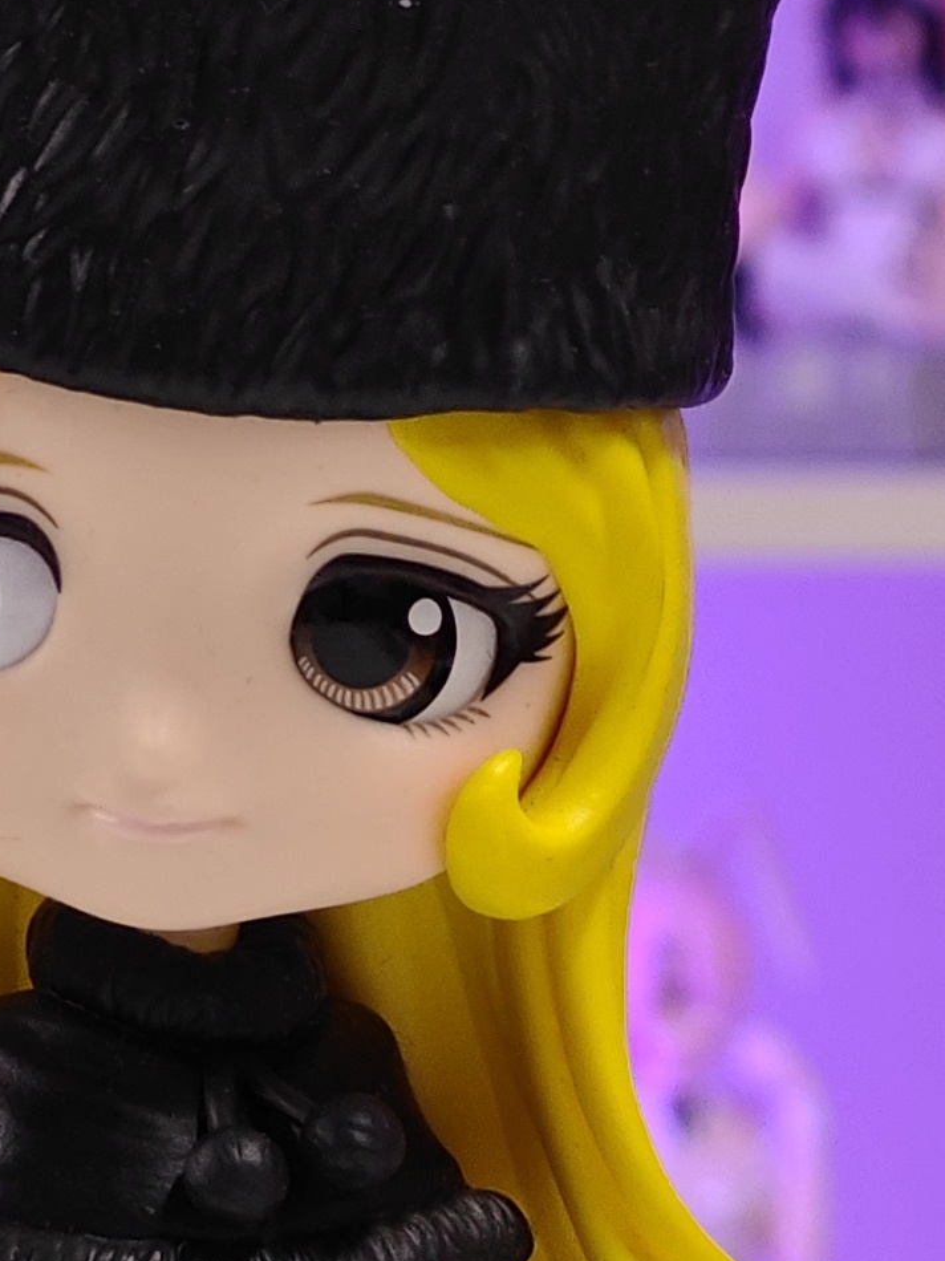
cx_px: 478
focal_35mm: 275
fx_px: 10014
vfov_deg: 7.2
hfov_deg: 5.4
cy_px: 1403
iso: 400
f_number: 2.4
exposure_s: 1/18.4
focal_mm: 7.48
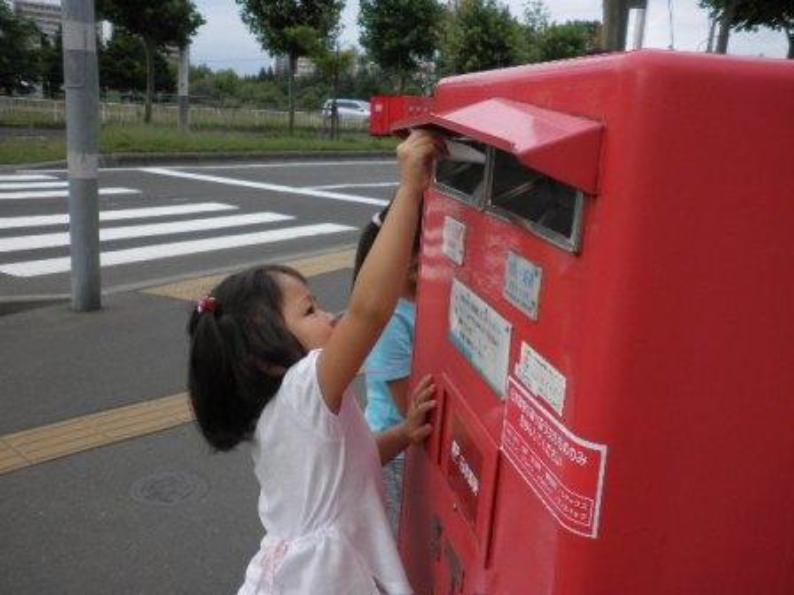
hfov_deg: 51.4
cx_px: 397
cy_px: 298
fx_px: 826
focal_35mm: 36
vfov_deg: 39.7
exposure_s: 1/160
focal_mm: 6.3
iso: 64
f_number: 3.5
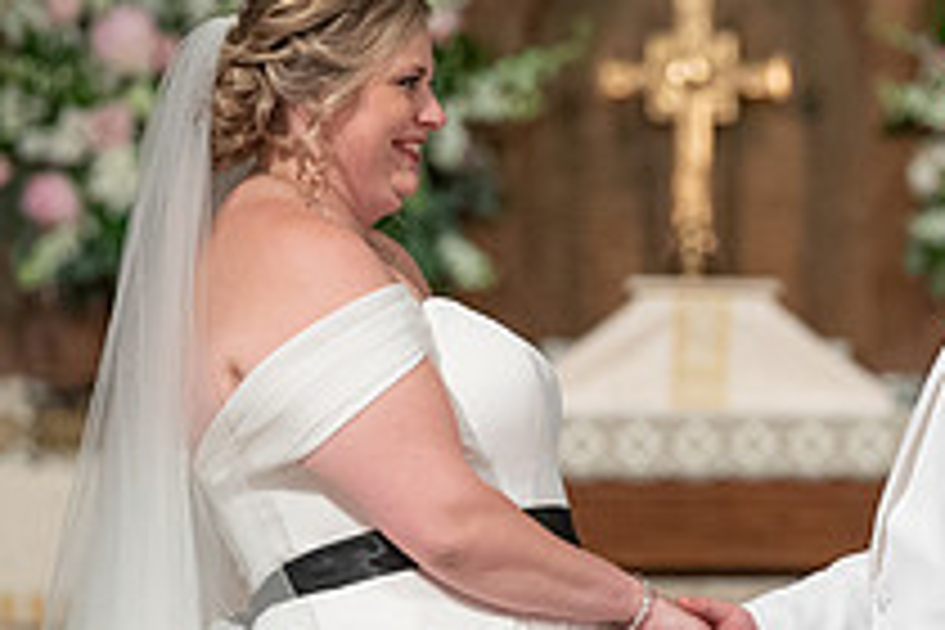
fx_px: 16274
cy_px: 407
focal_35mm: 620
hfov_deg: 3.3
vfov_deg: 2.2
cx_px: 689
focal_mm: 198
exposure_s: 1/200
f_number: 3.2
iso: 2000
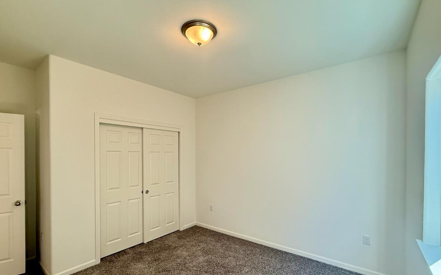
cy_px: 156
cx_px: 225
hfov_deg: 94.4
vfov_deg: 67.7
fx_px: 204
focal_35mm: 17
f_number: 2.2
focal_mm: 2.22
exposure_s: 1/120
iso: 200
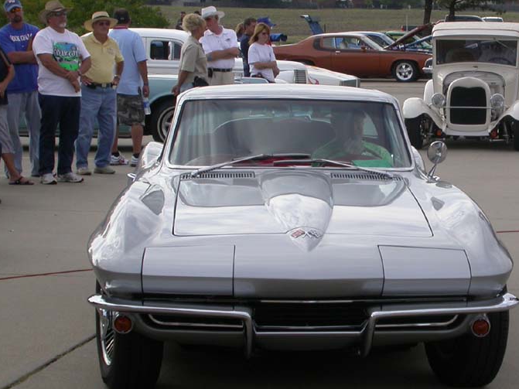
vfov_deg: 12.4
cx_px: 379
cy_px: 210
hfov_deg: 16.5
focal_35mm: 119
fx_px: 1784
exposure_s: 1/303
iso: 100
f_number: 6.3
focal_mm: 16.2
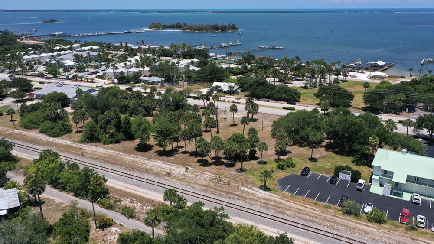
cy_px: 105
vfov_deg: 38.9
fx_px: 345
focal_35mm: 30
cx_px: 219
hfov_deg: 64.3
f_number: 6.3
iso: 100
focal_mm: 10.26
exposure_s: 1/800
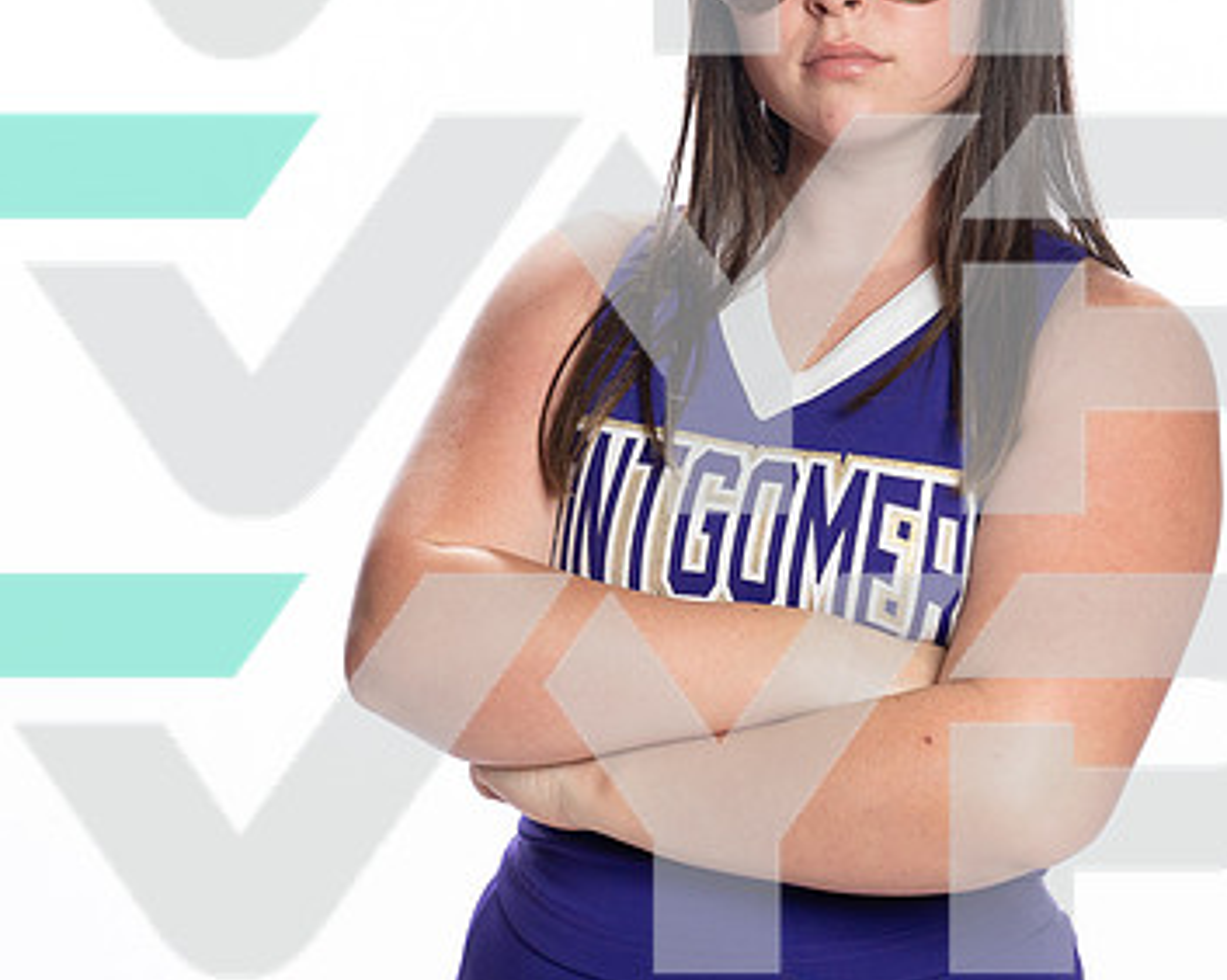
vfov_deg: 14.5
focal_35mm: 106
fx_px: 3847
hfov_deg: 18.0
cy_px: 316
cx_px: 888
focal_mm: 59
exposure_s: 1/250
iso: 800
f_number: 8
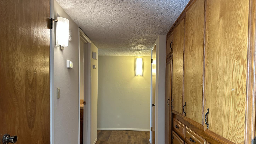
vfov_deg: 42.4
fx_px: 183
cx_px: 130
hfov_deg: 69.9
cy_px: 93
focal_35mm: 27
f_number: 1.78
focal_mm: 6.86
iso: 125
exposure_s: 1/60
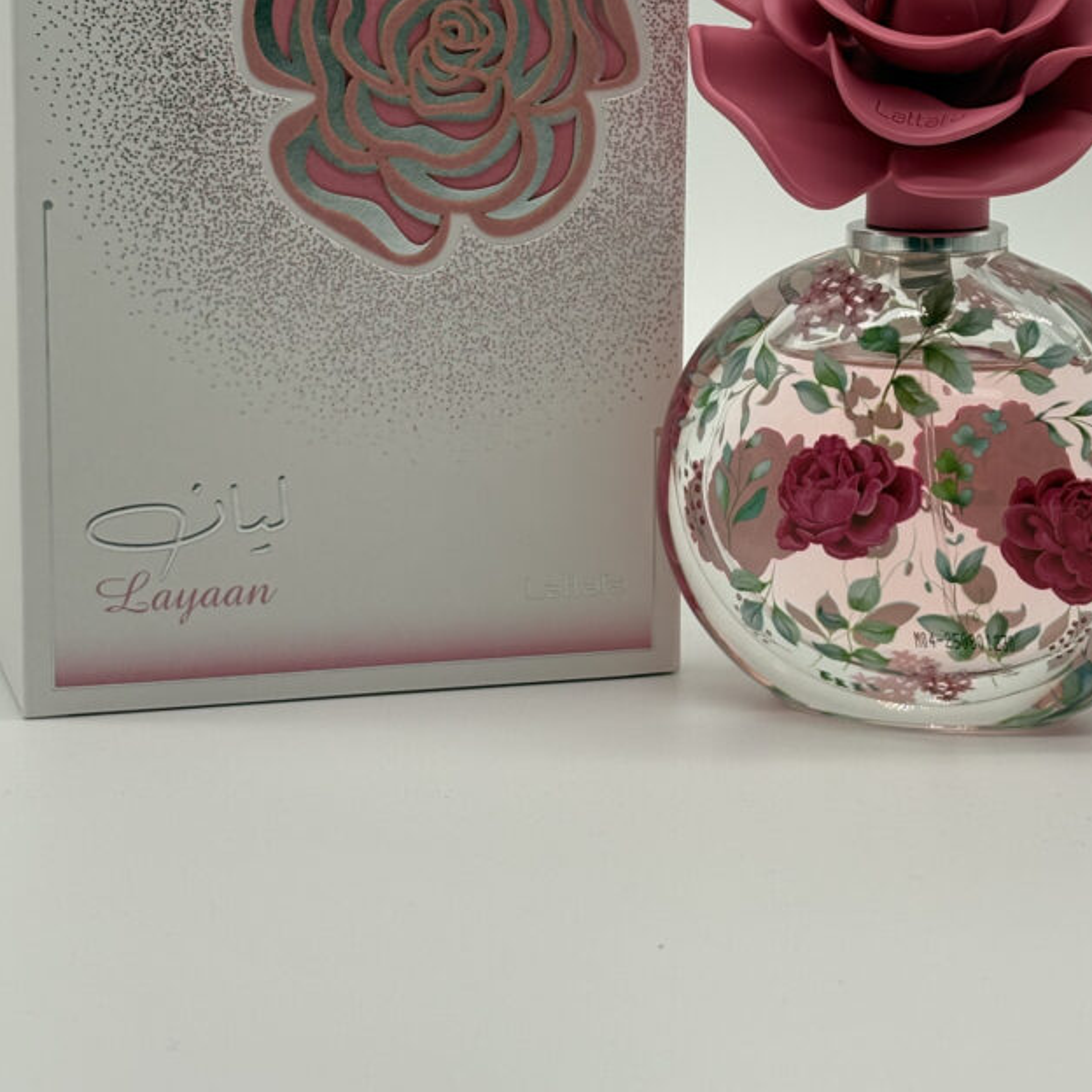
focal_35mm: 67
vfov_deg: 25.6
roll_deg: +0.9
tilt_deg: -8.1
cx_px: 582
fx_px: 2391
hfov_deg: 25.7
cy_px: 346
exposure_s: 1/884
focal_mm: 5.96
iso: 50
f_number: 1.6
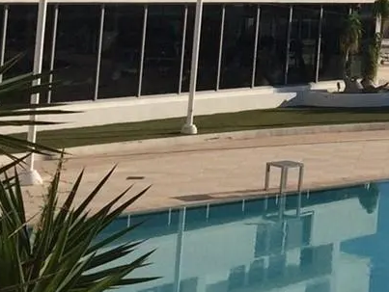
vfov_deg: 12.5
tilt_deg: +2.8
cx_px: 667
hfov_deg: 15.1
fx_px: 1293
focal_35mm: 115
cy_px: -93
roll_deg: -2.4
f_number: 2.2
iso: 32
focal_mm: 4.15
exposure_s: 1/4566
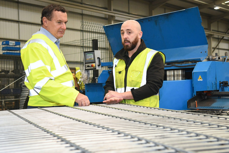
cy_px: 76
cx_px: 114
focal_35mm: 52
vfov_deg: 26.0
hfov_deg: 38.2
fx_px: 331
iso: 3200
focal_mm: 35
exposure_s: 1/250
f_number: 4
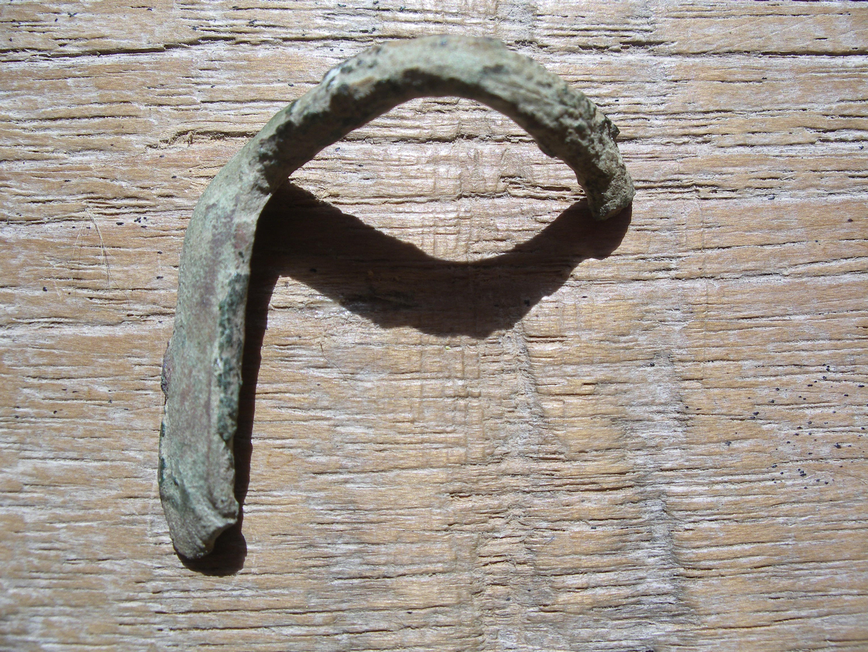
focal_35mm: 37
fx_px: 928
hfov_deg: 50.1
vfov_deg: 38.7
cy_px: 326
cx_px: 434
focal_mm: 7.8
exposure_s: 1/320
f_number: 5.6
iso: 80
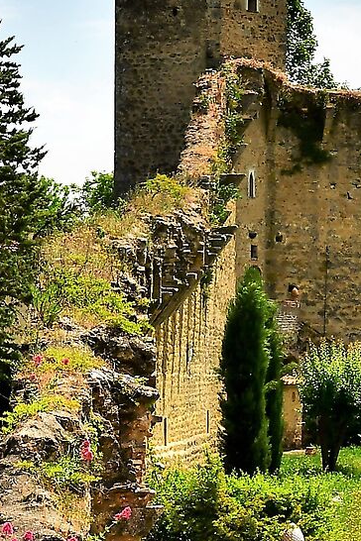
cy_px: 420
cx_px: 85
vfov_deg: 14.1
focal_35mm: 145
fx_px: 2181
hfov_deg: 9.4
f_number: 6.3
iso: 125
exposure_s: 1/1250
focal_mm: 22
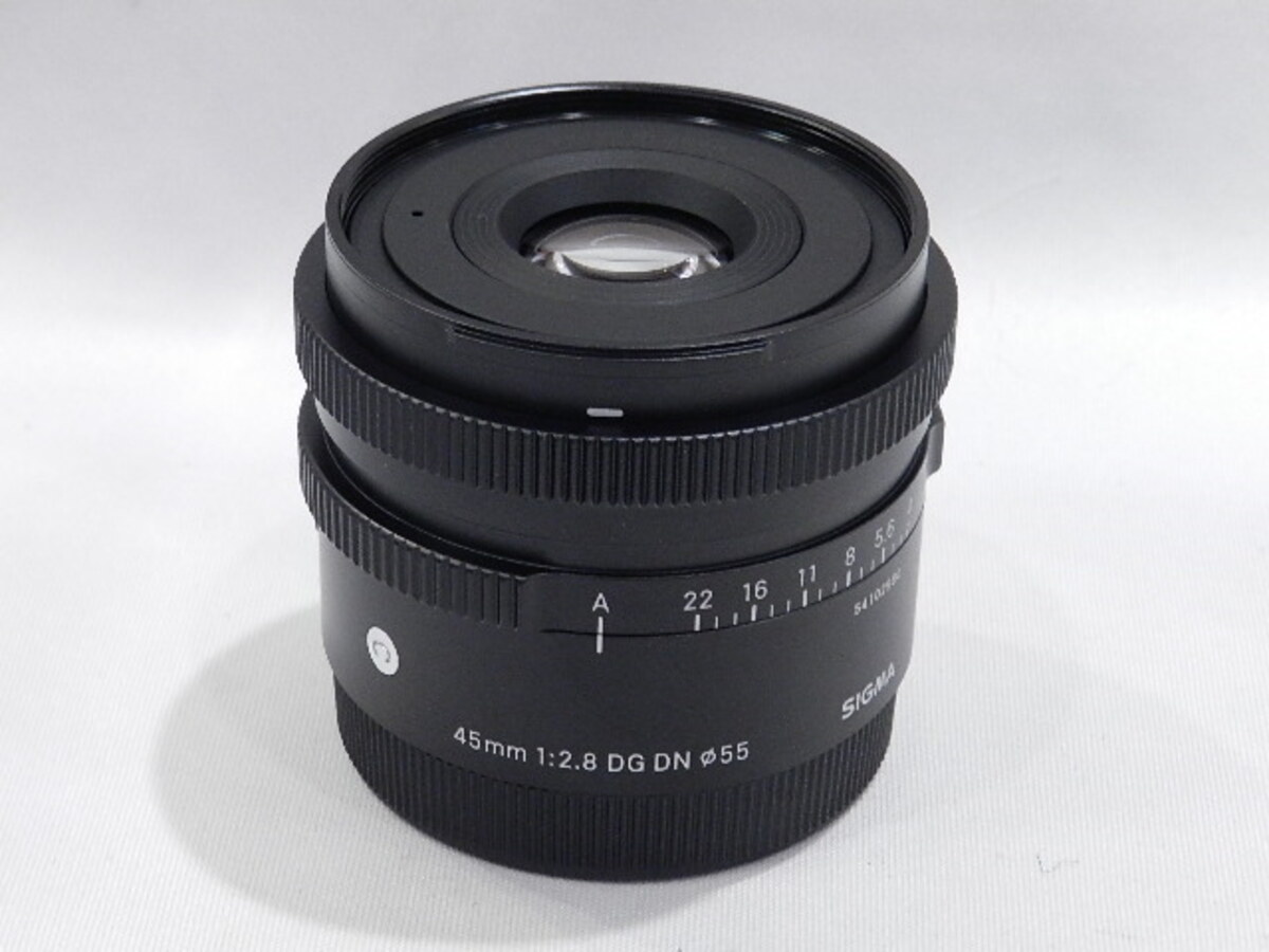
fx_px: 3079
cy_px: 476
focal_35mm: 84
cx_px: 634
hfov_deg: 23.3
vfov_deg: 17.6
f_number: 4.4
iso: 800
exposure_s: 1/50
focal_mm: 14.9
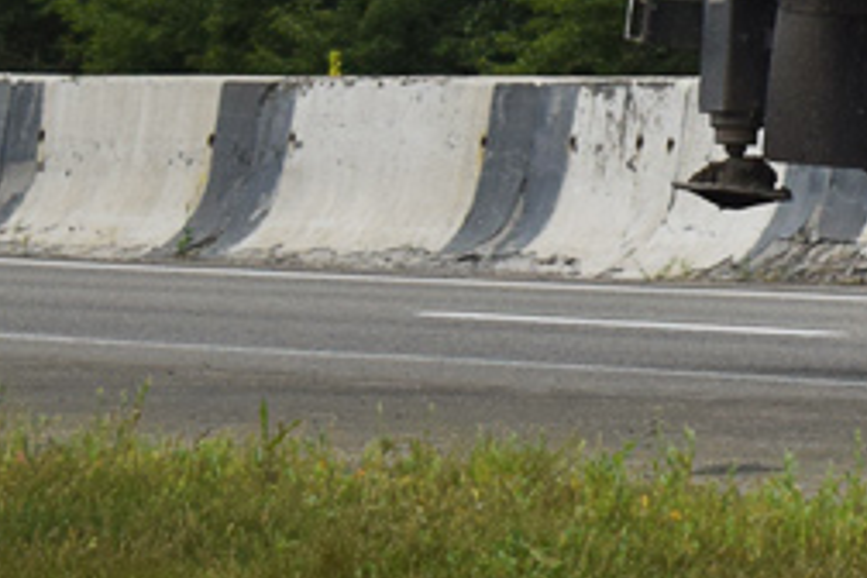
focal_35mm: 392
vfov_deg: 3.5
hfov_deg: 5.1
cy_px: -516
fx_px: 9449
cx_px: 1851
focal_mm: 55
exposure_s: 1/1000
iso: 400
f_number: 6.3
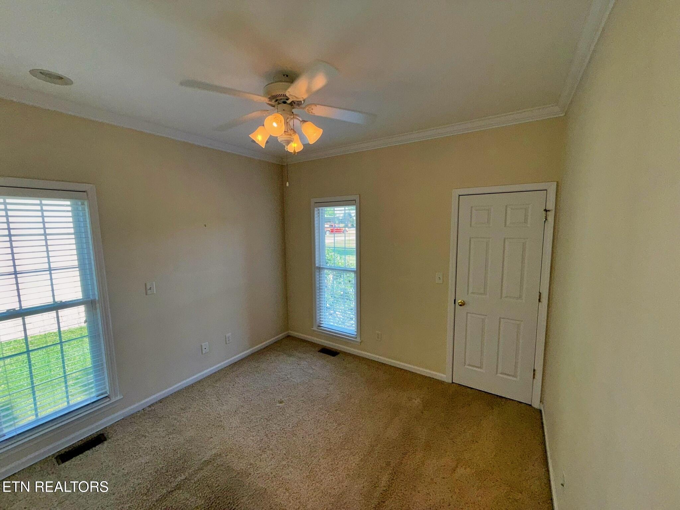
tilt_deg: -6.2
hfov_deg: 102.1
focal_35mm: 14
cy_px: 255
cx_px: 340
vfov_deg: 85.7
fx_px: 275
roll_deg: +0.5
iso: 40
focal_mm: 2.22
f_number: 2.2
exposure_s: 1/122
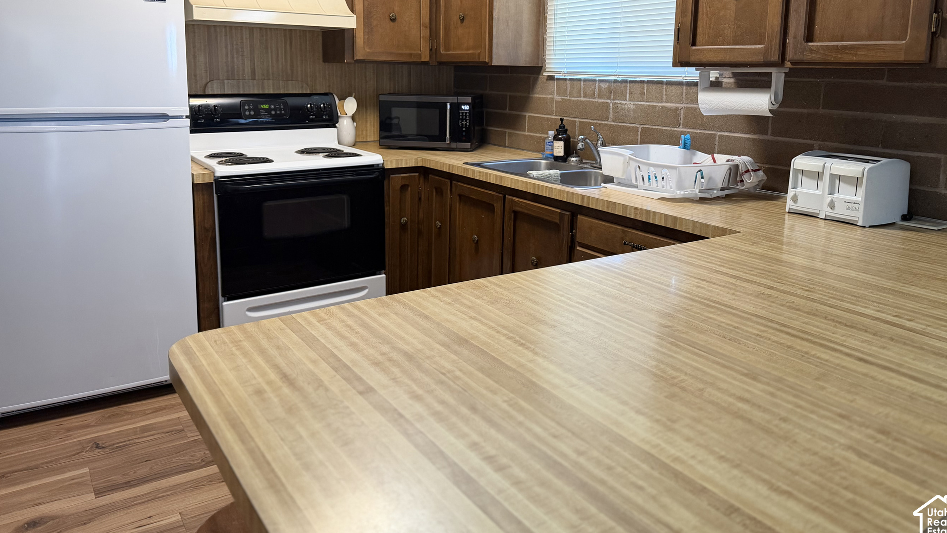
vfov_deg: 40.9
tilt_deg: -8.8
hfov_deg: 67.9
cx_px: 472
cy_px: 174
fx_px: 703
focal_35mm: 28
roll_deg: -0.3
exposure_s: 1/60
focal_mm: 6.76
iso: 320
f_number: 1.78
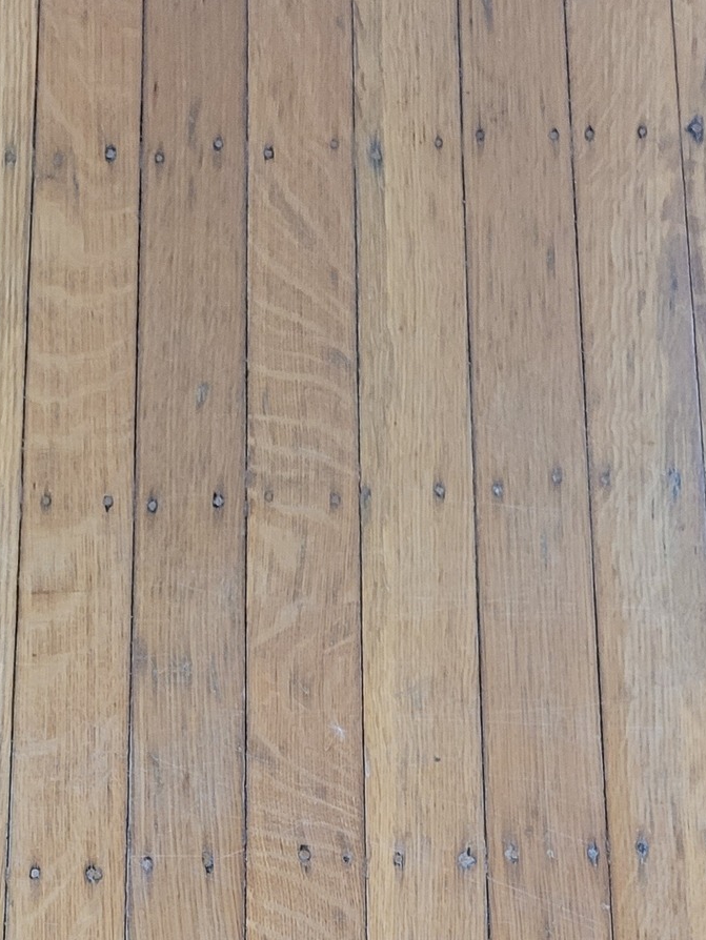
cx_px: 241
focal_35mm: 67
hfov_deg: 21.9
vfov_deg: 25.8
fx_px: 1821
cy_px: 1142
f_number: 1.8
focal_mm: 5.4
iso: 320
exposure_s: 1/40
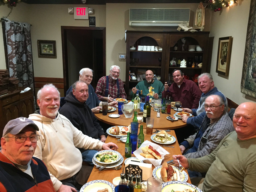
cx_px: 128
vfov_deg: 48.2
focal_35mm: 29
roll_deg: -2.6
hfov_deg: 61.7
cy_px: 96
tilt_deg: -14.3
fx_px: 214
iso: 250
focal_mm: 4.15
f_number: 2.2
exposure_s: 1/20
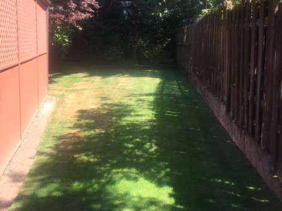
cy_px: 94
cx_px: 136
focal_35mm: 42
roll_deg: -1.4
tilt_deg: -8.7
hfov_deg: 44.8
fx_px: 342
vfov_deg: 34.3
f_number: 2.2
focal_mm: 4.15
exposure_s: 1/403
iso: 32
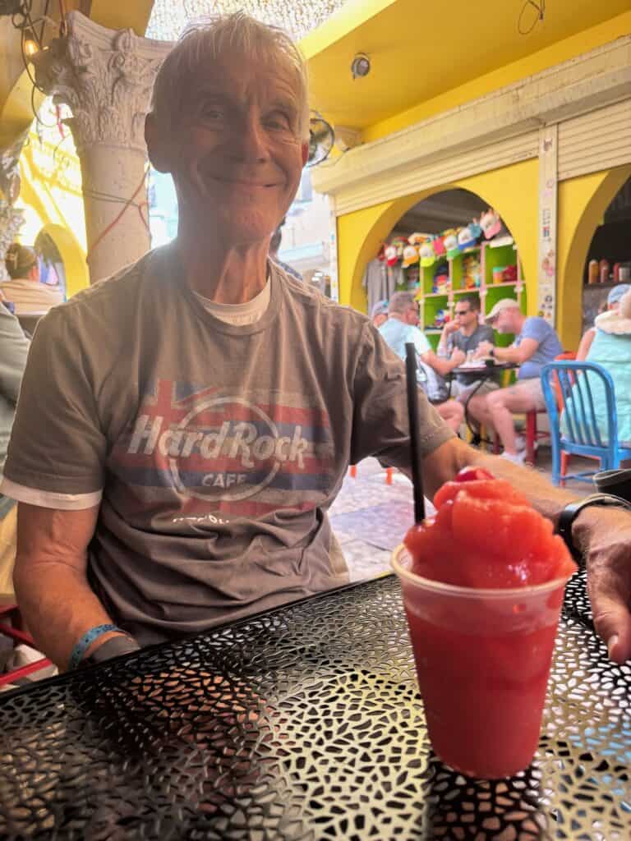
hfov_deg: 56.8
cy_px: 420
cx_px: 316
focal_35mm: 24
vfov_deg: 71.6
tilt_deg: -7.4
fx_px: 583
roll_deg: +3.1
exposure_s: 1/120
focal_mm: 6.76
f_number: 1.78
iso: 125
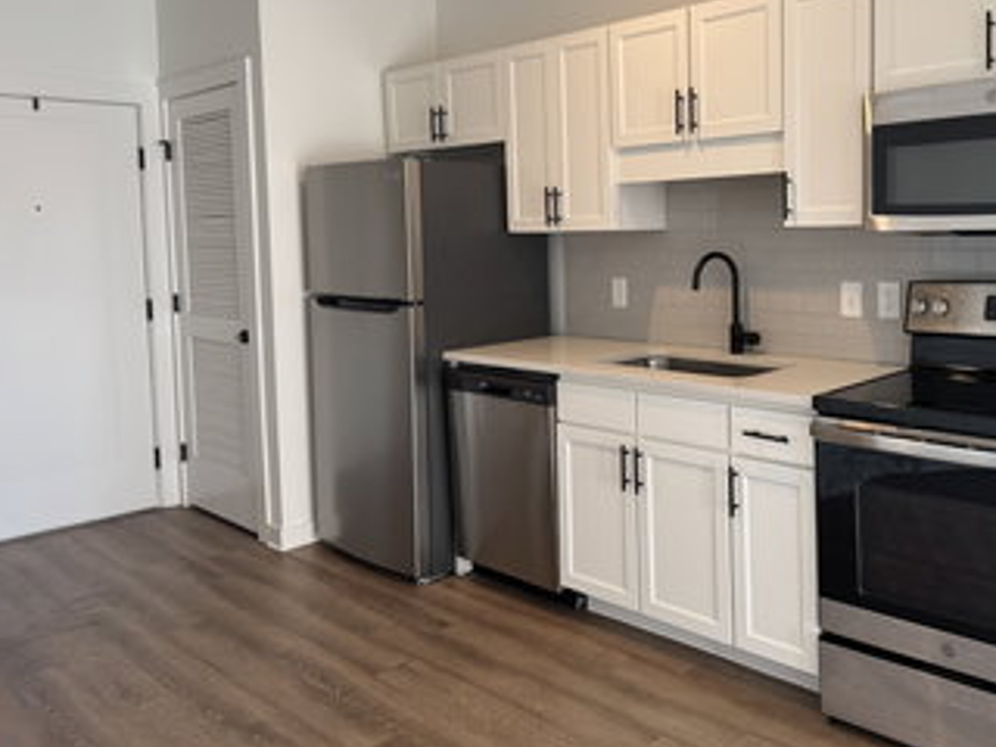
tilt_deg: -3.7
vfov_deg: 43.9
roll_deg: +0.7
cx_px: 640
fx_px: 921
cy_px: 286
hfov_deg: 55.9
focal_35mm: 32
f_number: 1.78
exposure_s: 1/120
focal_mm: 6.76
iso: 160
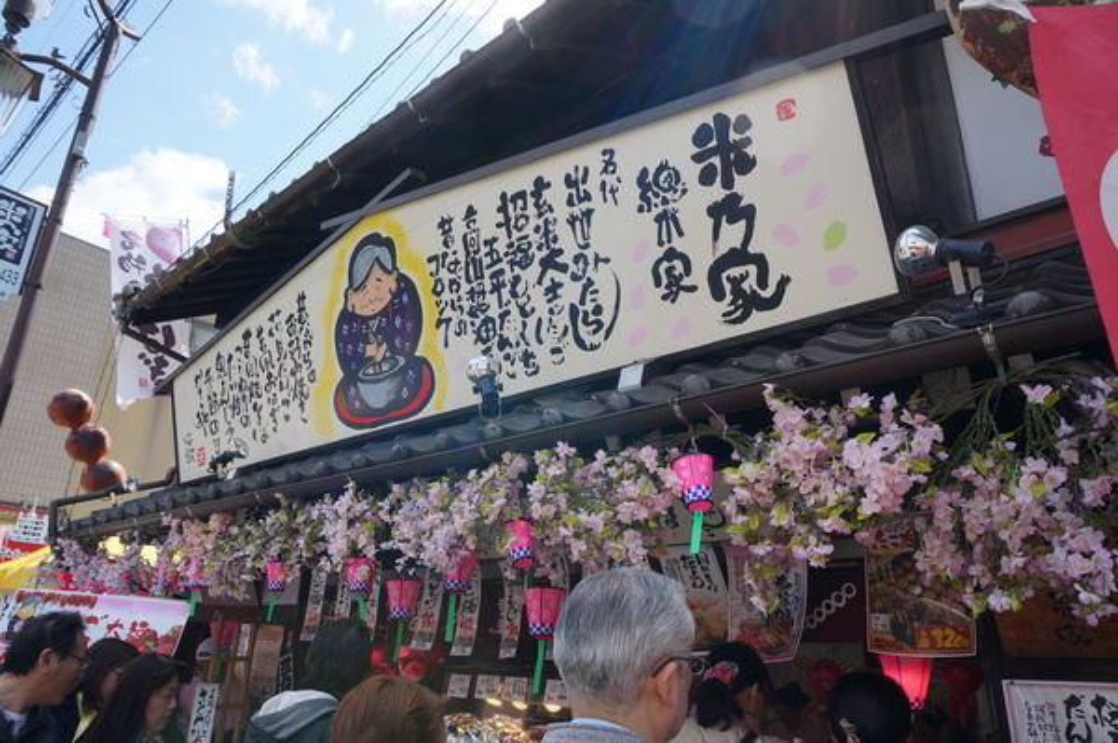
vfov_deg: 53.1
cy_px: 372
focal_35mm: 24
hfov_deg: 73.8
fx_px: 745
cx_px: 559
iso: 100
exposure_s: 1/125
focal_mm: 16
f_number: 8
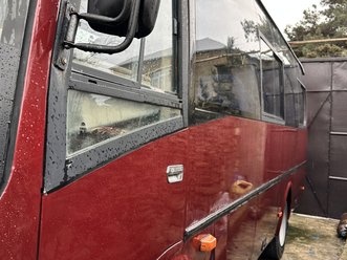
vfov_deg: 48.1
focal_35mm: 29
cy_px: 115
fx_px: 291
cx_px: 142
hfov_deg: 61.2
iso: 64
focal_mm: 6.86
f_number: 1.78
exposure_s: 1/142
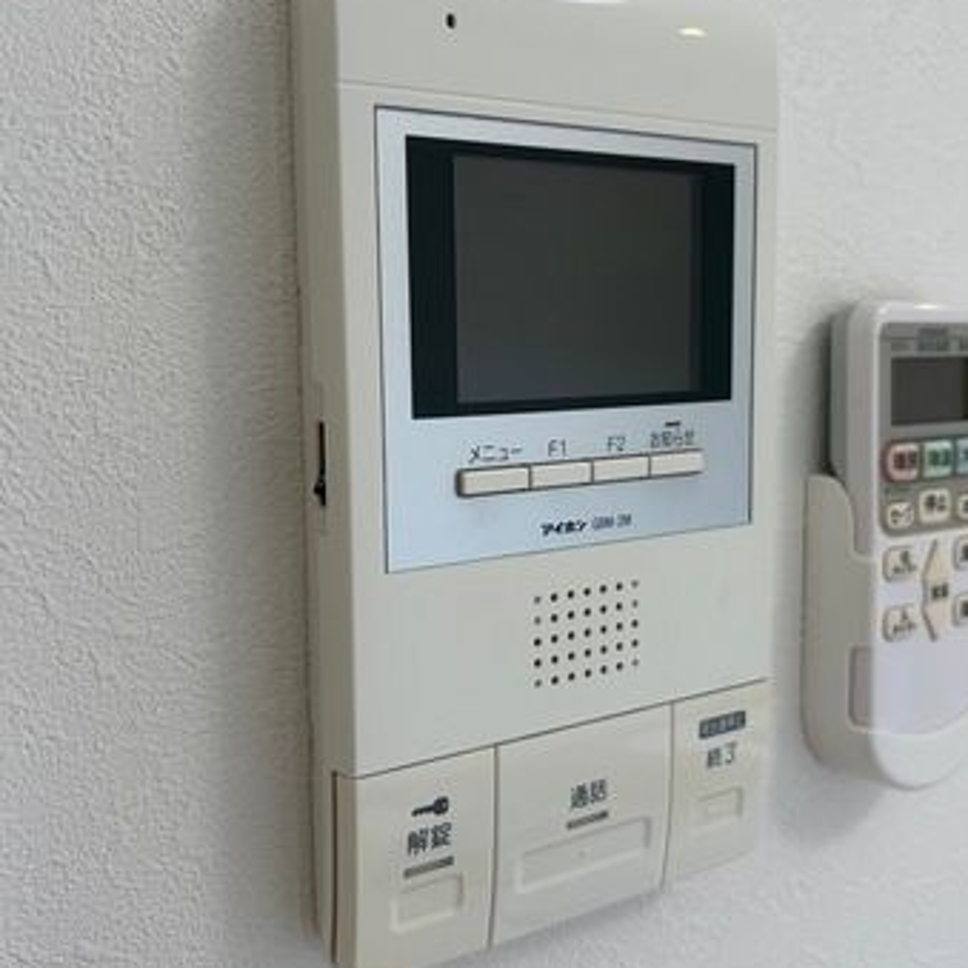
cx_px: 525
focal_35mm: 38
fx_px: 1202
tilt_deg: -4.5
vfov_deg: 43.8
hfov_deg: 43.8
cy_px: 465
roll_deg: +0.7
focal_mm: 5.96
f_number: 1.6
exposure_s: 1/121
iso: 40
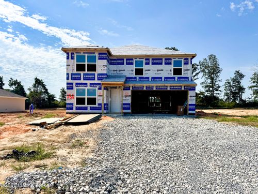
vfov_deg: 56.8
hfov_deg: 71.6
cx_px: 129
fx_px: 179
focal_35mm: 24
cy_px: 97
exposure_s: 1/9000
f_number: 1.8
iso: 80
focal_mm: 6.76
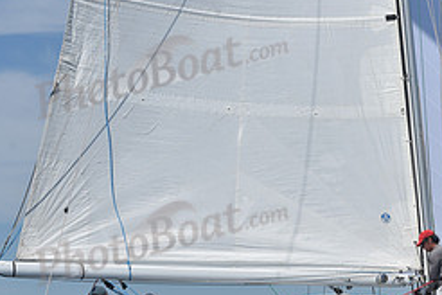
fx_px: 2026
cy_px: 307
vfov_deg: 8.3
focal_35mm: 165
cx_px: 383
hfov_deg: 12.4
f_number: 11
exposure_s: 1/800
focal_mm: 70
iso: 250
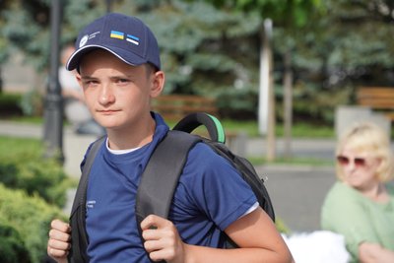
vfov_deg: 7.4
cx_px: 197
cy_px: 132
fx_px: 2020
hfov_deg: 11.1
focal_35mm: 184
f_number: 6.3
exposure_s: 1/200
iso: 100
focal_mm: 123
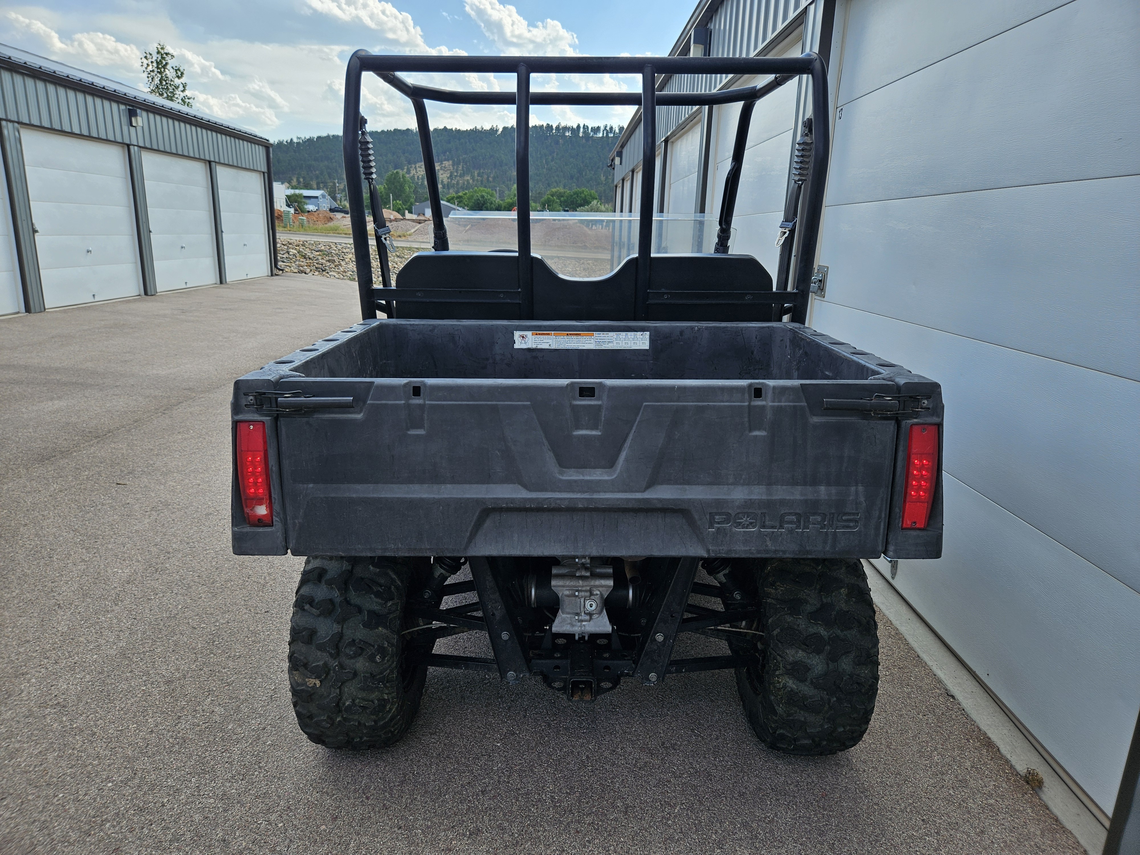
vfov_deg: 58.9
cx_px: 570
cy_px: 428
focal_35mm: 23
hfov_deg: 73.9
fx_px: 757
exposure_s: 1/957
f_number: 1.8
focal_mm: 5.4
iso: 25
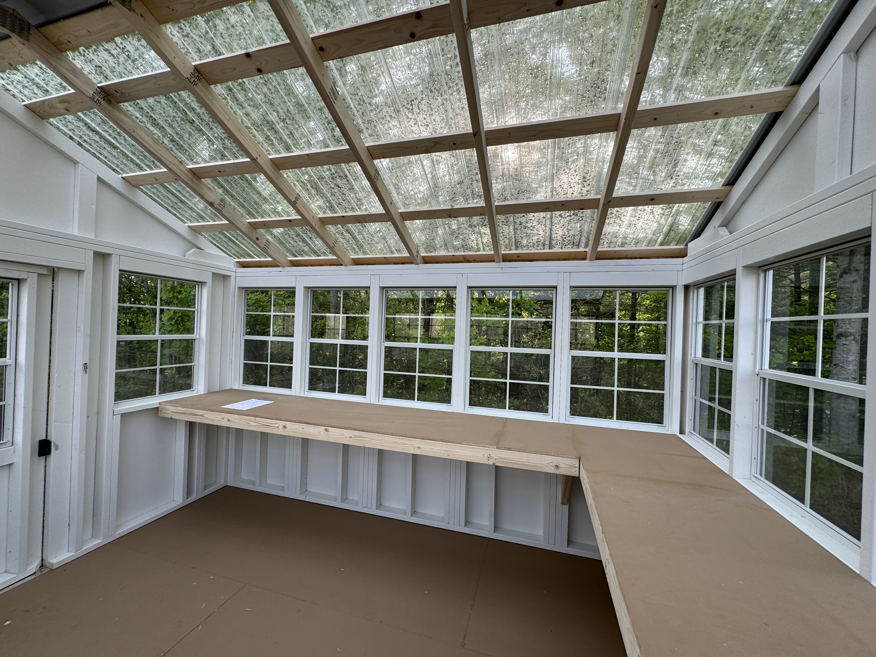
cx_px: 438
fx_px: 354
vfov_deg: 85.7
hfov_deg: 102.1
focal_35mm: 14
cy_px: 328
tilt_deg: -2.3
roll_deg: -0.3
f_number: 2.2
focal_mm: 2.22
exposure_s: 1/267
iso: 40
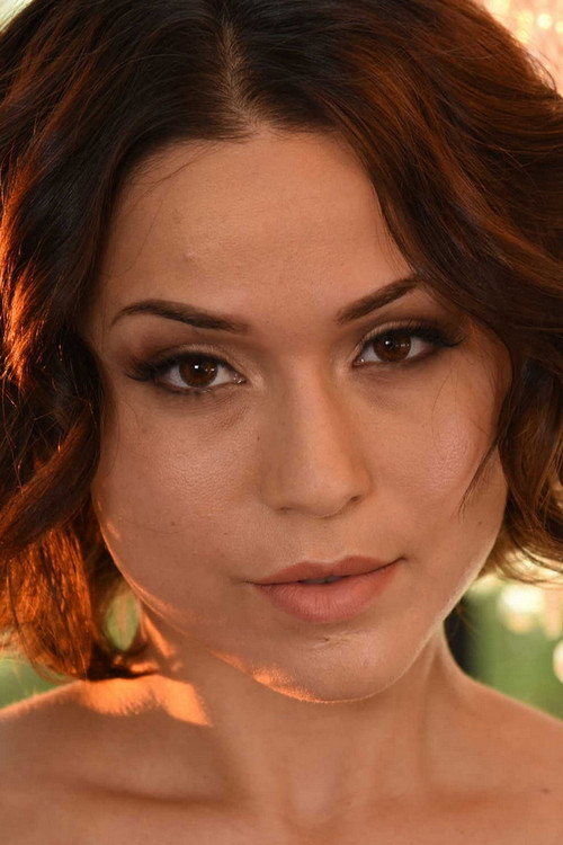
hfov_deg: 11.4
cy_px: 422
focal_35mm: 120
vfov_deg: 17.1
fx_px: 2815
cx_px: 282
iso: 500
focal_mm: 120
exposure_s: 1/80
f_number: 5.6
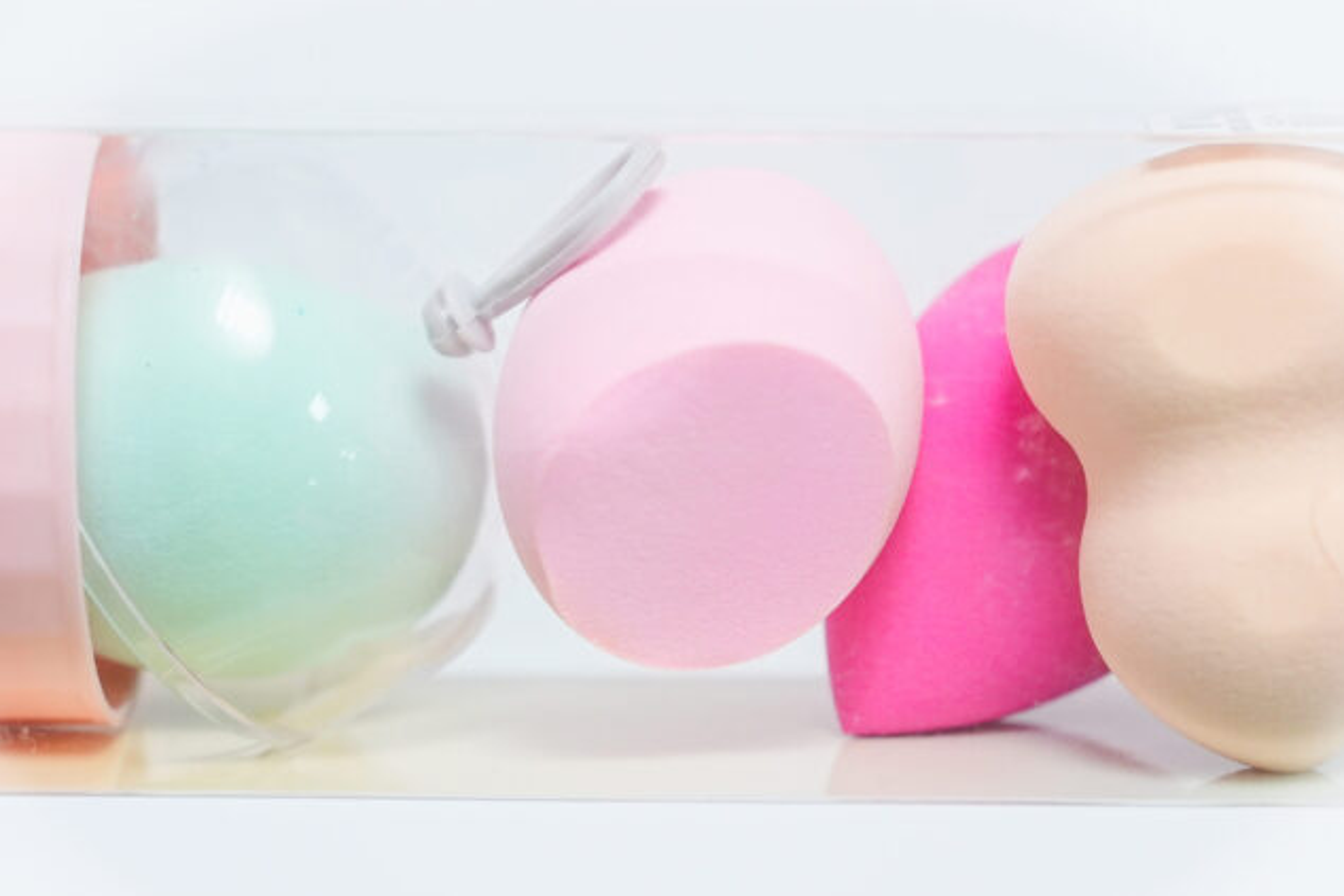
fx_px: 4331
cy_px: 488
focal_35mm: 116
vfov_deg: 11.8
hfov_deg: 17.6
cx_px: 657
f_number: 4.5
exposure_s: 1/640
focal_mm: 70
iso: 3200
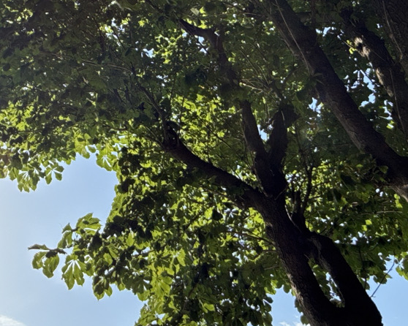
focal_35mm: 49
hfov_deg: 37.4
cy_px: 87
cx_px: 117
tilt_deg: +41.0
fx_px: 591
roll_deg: -1.0
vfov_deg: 30.4
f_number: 2.2
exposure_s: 1/1211
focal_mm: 2.22
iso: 64
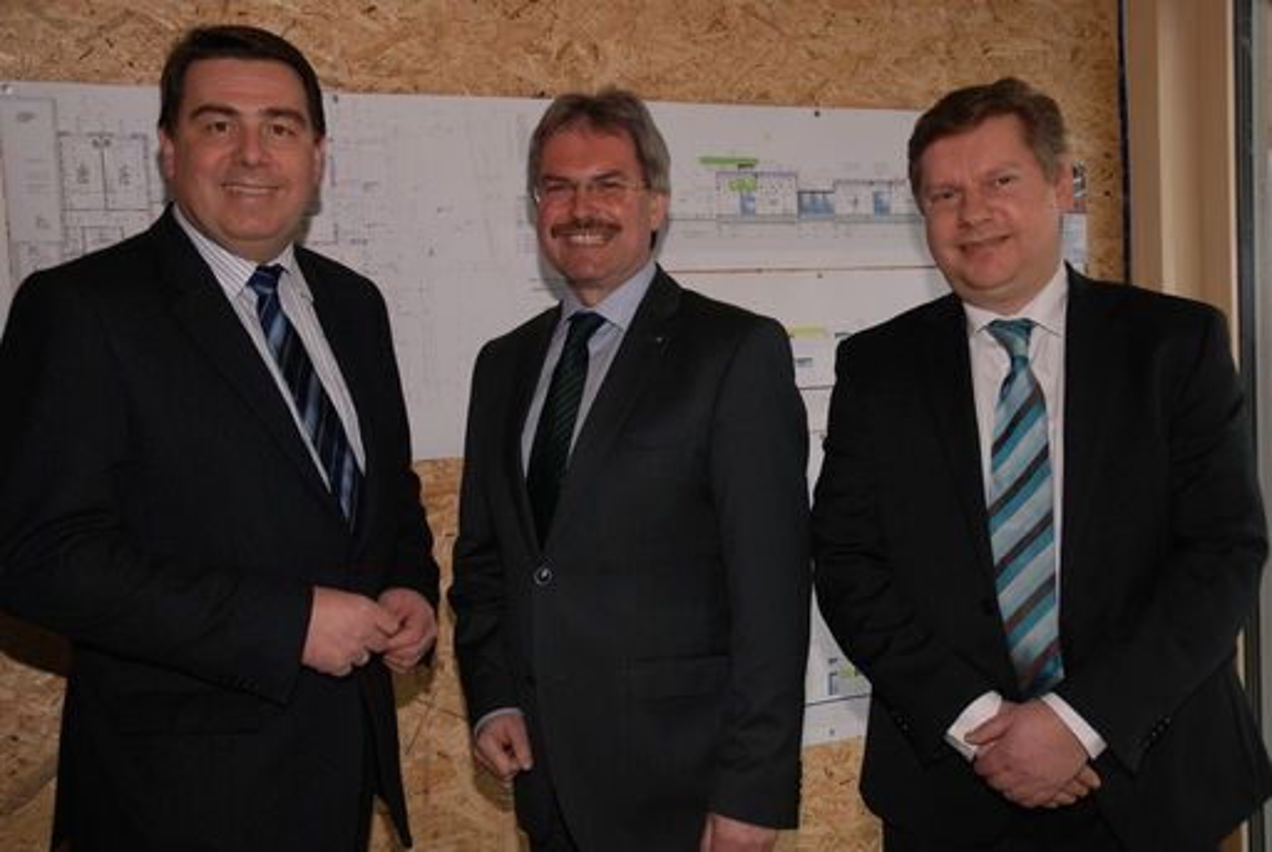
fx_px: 1327
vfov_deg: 35.6
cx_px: 636
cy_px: 426
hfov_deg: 51.2
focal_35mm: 38
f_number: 4
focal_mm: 25
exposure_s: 1/60
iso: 200
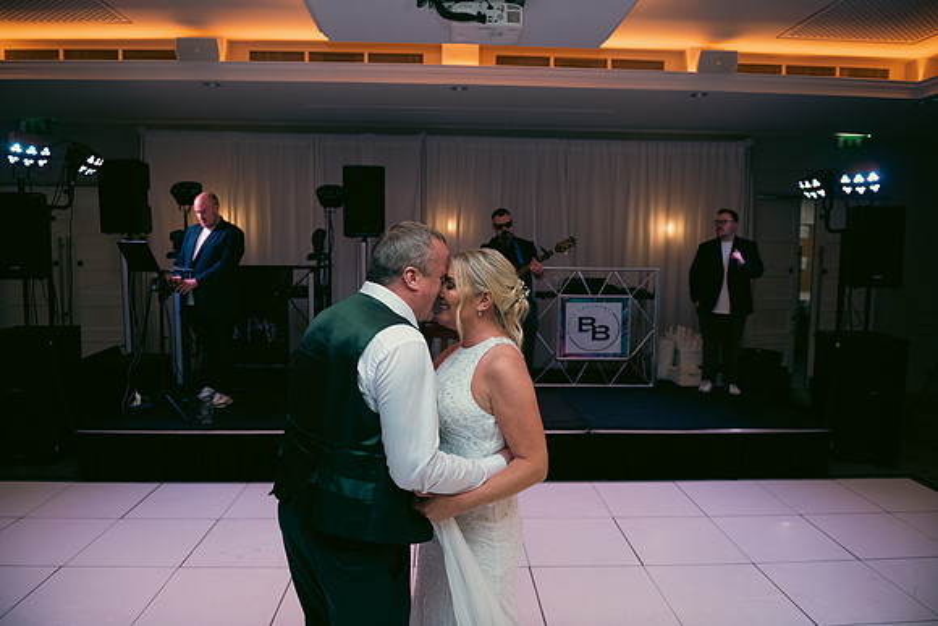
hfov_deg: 73.7
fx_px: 625
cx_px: 469
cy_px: 313
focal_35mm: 24
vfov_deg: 53.2
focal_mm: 24
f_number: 3.5
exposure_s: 1/160
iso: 800
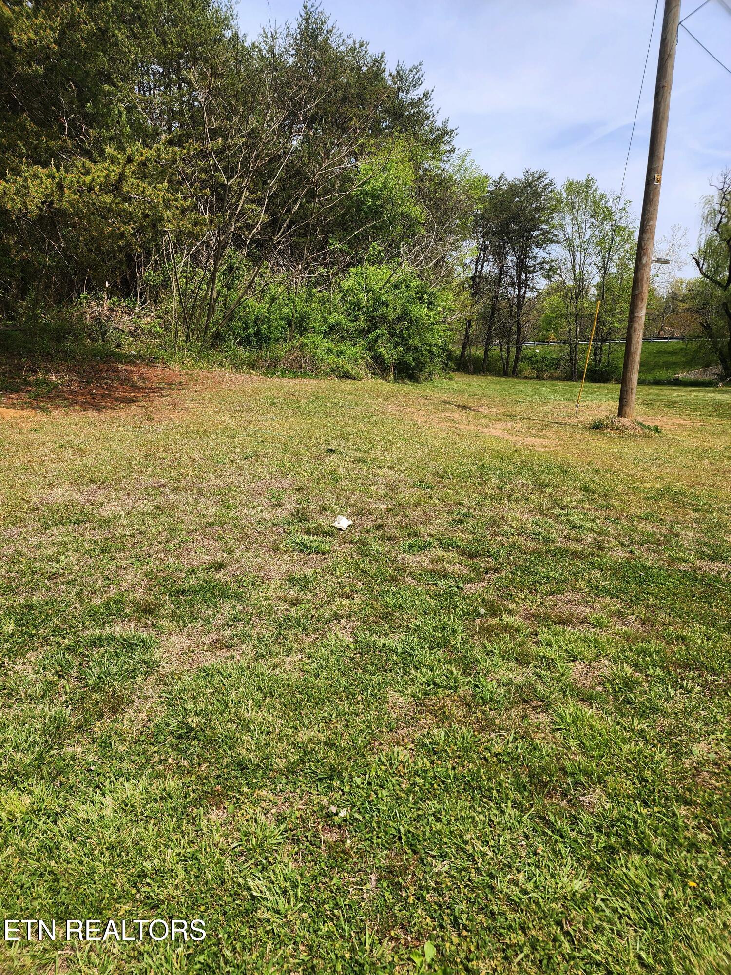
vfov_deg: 73.9
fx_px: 648
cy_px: 488
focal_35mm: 23
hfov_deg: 58.9
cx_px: 366
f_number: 1.8
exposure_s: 1/832
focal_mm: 6.4
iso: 12
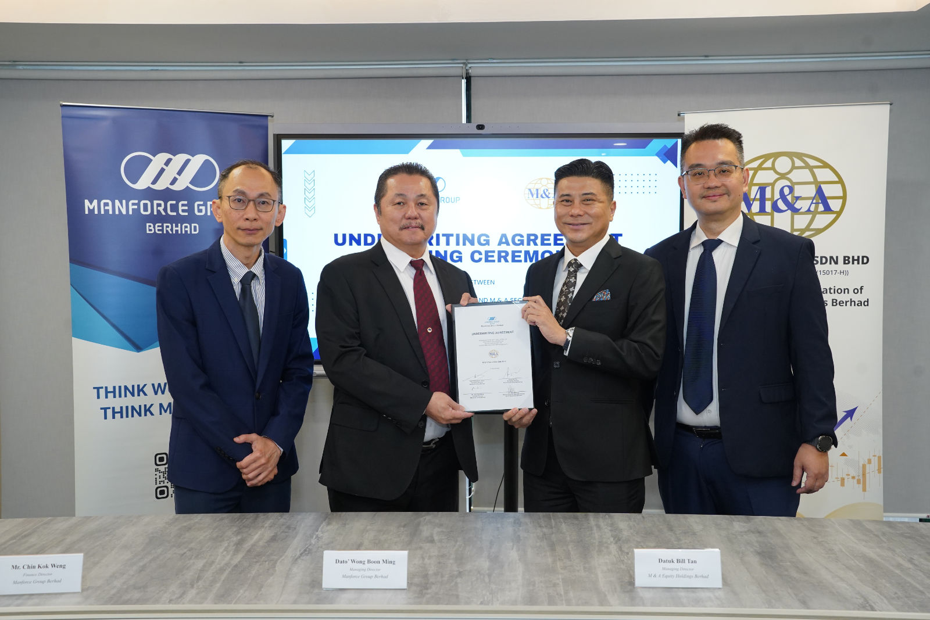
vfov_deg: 35.9
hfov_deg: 51.9
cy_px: 310
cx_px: 465
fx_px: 956
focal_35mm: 37
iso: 2500
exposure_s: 1/125
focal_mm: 37
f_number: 6.3
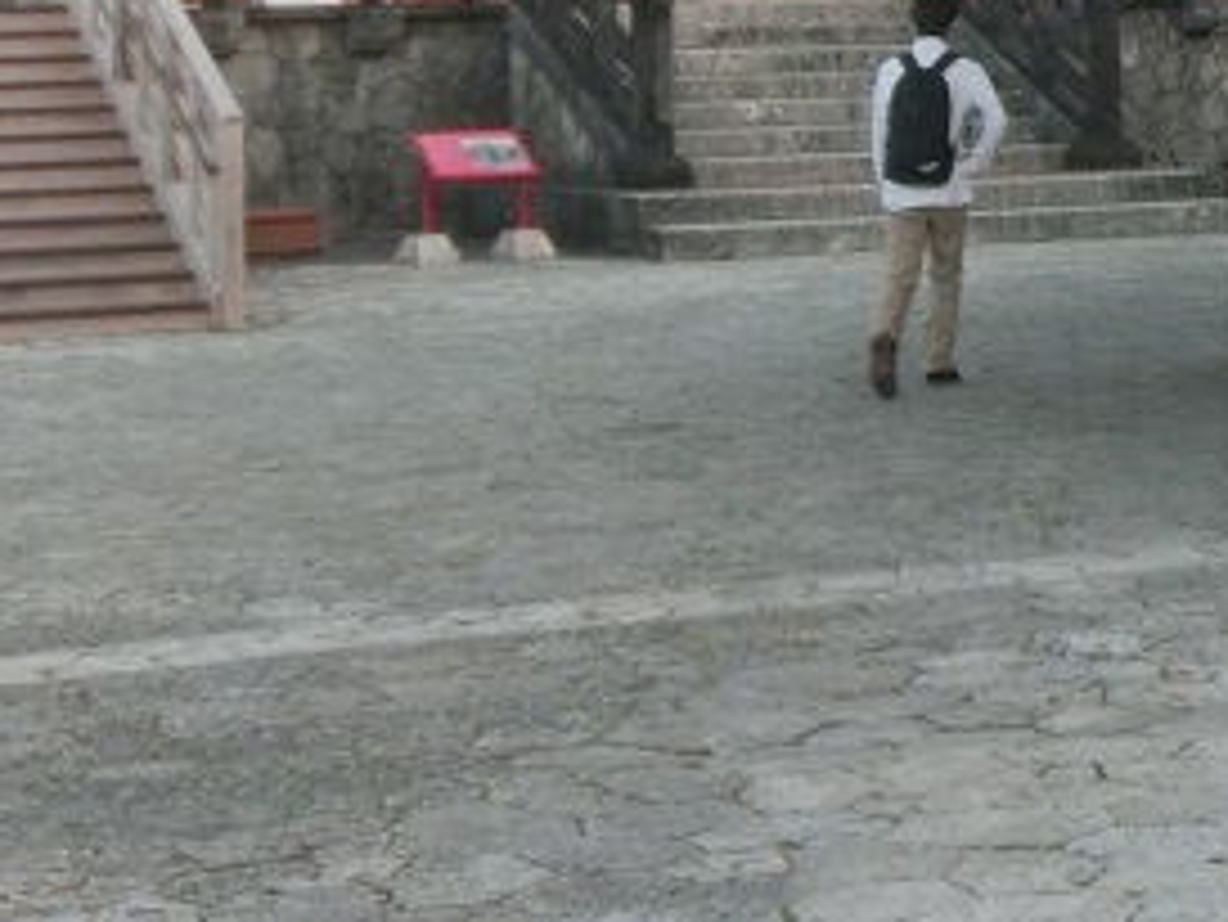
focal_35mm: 110
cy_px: -310
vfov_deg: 13.0
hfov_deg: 17.3
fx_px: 3904
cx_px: 1340
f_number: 3.5
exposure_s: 1/125
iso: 160
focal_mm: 5.36
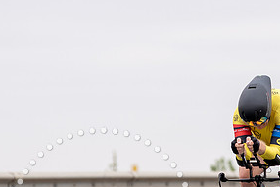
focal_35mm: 563
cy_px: 180
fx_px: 4381
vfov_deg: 2.4
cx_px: 276
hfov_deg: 3.7
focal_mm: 149
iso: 100
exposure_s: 1/800
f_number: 2.8
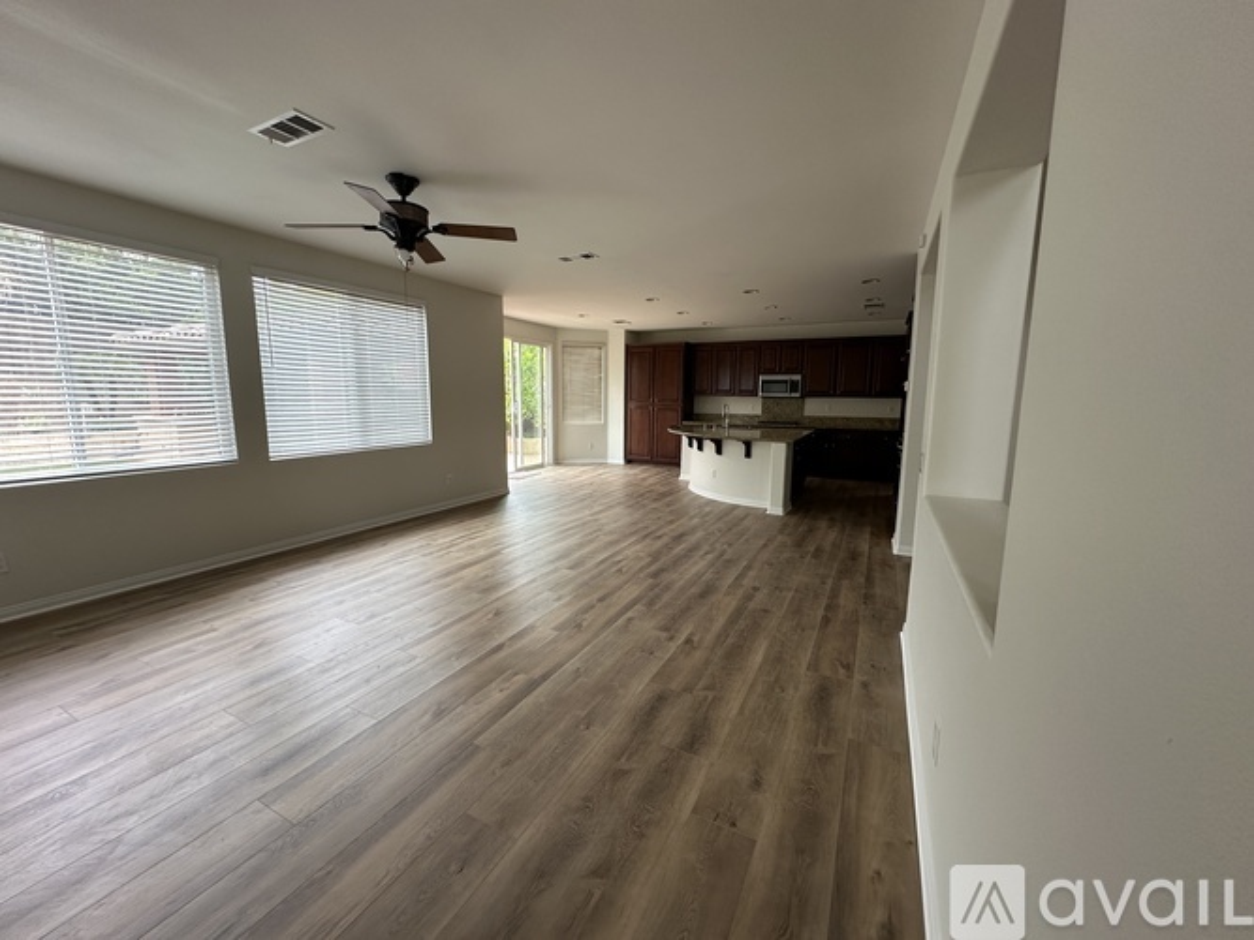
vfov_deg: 85.7
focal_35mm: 14
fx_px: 507
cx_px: 627
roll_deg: -0.6
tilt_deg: -8.2
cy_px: 470
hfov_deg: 102.1
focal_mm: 2.22
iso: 125
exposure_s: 1/99
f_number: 2.2
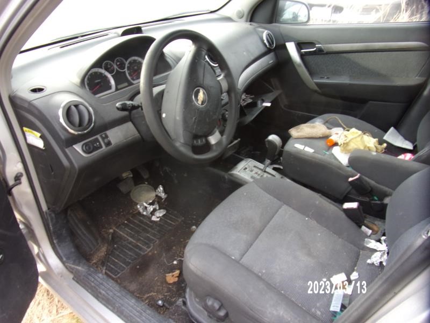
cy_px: 162
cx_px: 215
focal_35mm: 24
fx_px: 298
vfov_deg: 56.8
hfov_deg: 71.6
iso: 80
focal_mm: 4.3
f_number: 3.3
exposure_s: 1/38
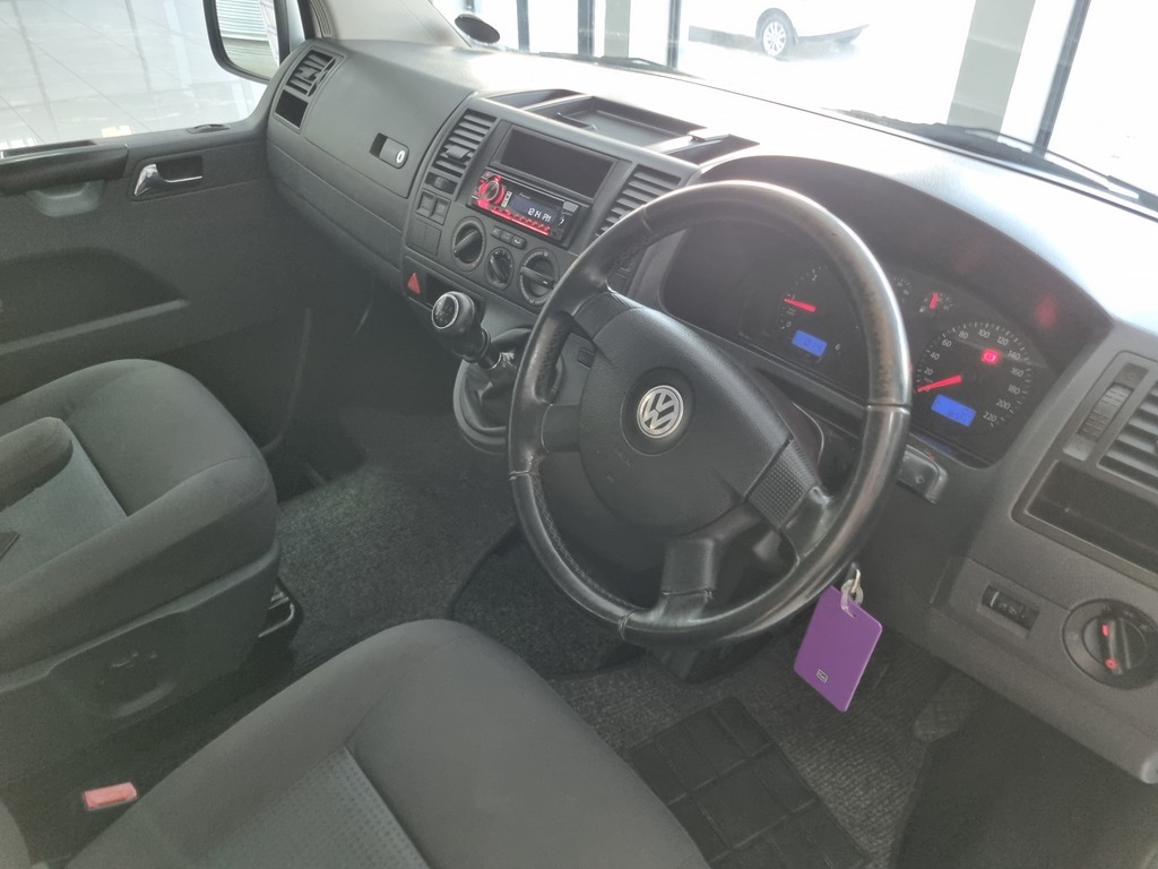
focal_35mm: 26
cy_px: 434
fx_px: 870
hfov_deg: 67.3
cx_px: 579
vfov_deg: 53.1
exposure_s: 1/50
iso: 500
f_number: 1.8
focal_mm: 5.4
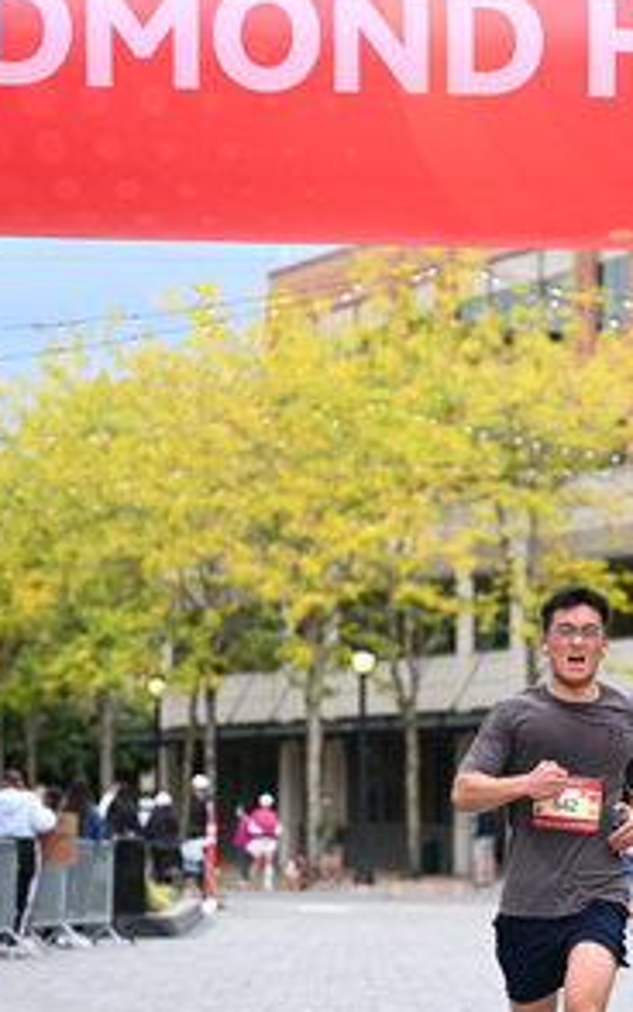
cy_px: 737
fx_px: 3943
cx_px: 580
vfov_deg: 14.6
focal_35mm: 143
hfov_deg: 9.1
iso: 640
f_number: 2.8
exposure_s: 1/2000
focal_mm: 75
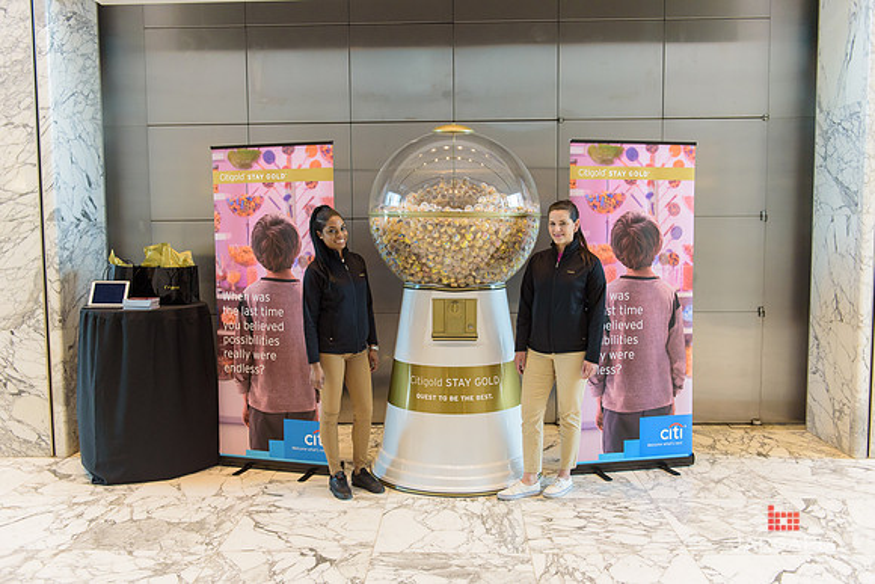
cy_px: 292
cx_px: 438
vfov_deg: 41.1
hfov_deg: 58.7
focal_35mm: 32
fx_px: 778
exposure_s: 1/125
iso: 1600
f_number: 3.2
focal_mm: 32
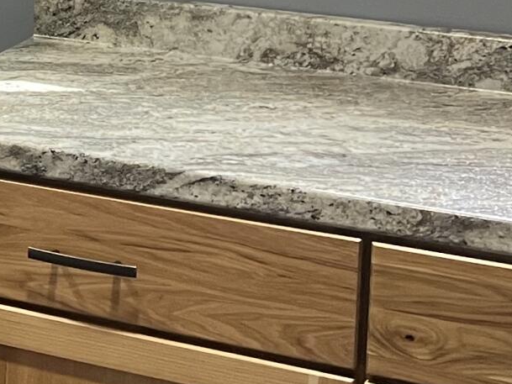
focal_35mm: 128
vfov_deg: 11.3
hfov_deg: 13.6
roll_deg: +0.3
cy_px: -92
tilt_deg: -7.5
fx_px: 1894
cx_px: -441
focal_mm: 5.7
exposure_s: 1/60
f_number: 1.5
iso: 160
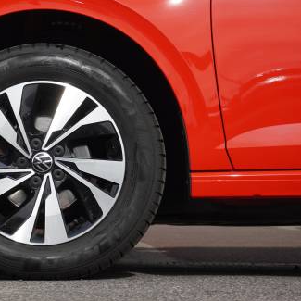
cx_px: 26
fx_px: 913
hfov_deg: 18.4
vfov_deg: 18.7
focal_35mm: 93
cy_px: 138
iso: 100
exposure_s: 1/250
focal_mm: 37
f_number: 6.7
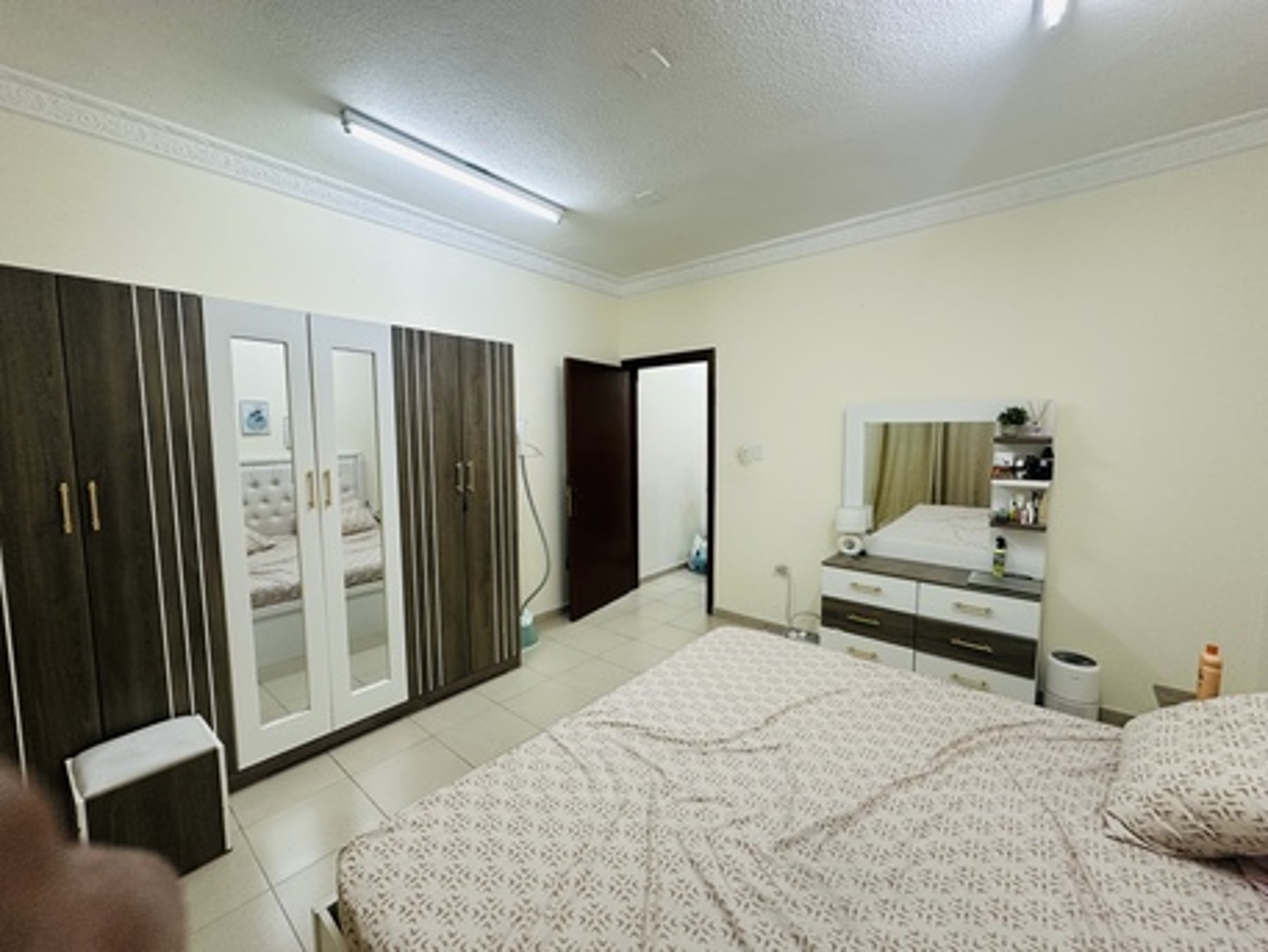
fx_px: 513
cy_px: 476
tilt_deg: -4.5
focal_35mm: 14
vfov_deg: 85.7
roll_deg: +0.0
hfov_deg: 102.0
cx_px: 634
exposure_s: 1/60
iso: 200
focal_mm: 2.22
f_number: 2.2
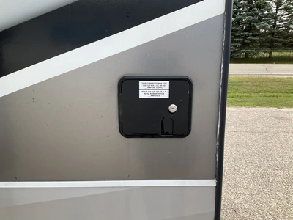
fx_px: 245
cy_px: 110
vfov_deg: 48.2
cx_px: 146
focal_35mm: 29
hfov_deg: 61.7
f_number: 1.8
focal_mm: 3
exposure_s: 1/1015
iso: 25
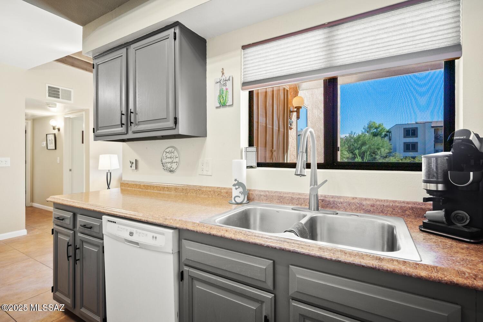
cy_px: 161
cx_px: 242
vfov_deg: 70.4
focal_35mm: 17
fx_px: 228
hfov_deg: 93.3
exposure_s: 1/1.67
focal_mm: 17
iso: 320
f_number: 7.1
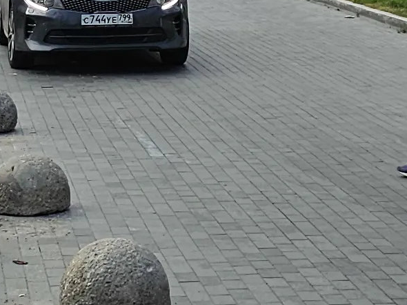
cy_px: -322
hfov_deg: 12.7
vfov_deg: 8.9
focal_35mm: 156
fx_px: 1833
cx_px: 189
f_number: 1.7
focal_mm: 6.3
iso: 20
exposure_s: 1/1255
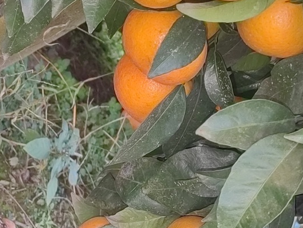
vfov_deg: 14.6
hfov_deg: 19.3
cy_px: 184
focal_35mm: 101
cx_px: 224
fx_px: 884
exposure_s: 1/50
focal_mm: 5.54
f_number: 1.8
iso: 64
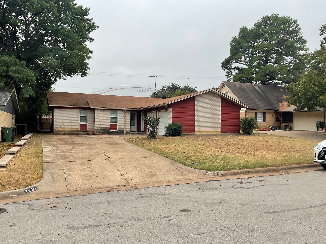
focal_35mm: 29
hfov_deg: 61.7
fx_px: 273
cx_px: 163
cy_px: 122
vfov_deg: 48.2
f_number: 1.8
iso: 16
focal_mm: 3
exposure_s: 1/781
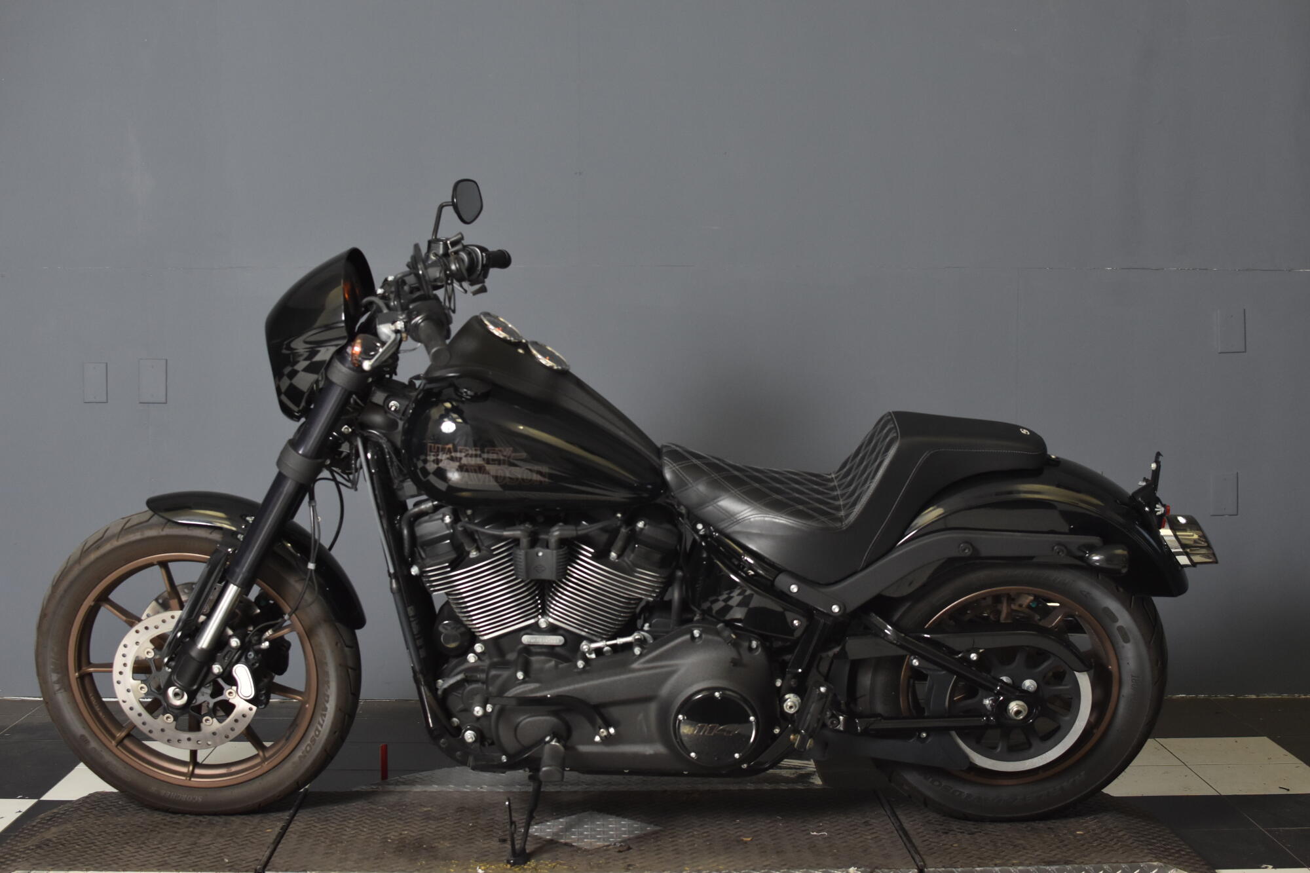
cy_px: 436
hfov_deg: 37.9
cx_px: 655
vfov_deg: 25.7
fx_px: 1910
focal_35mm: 52
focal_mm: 35
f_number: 4.5
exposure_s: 1/160
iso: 800
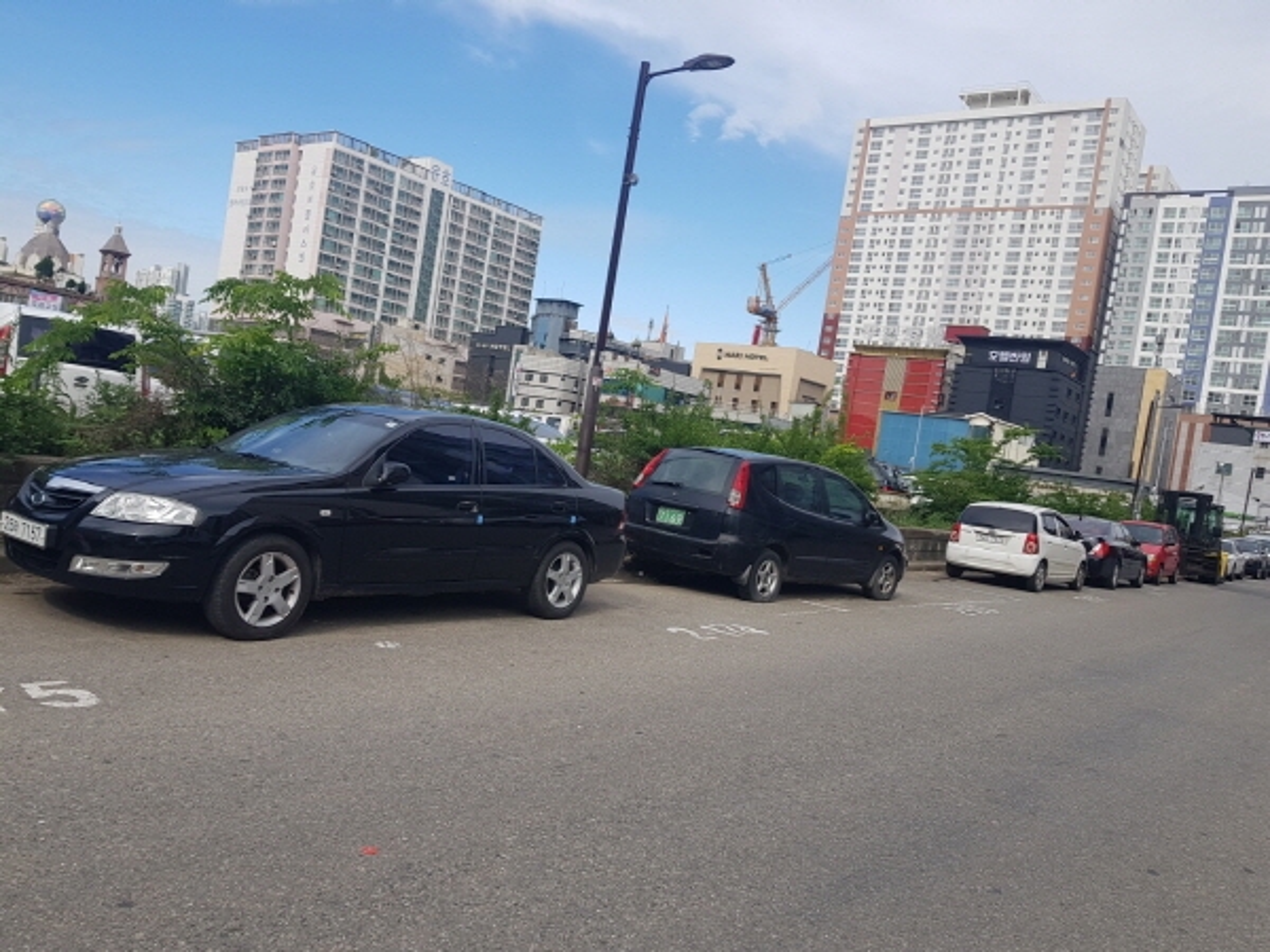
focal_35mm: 26
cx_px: 635
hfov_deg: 67.3
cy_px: 476
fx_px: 954
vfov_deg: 53.1
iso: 40
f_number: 1.7
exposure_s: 1/1616
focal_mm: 4.2
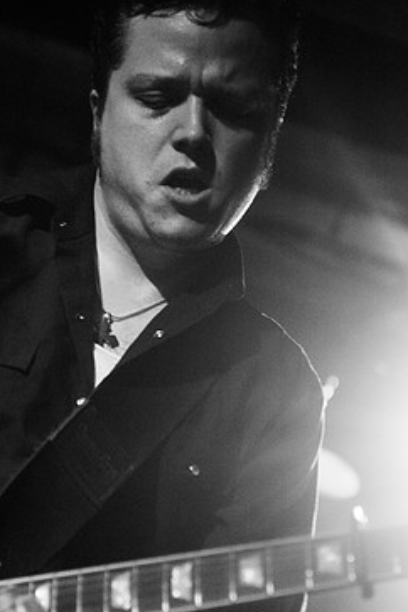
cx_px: 181
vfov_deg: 15.8
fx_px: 2210
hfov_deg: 10.5
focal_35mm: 130
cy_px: 356
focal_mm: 70
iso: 800
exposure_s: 1/60
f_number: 2.8
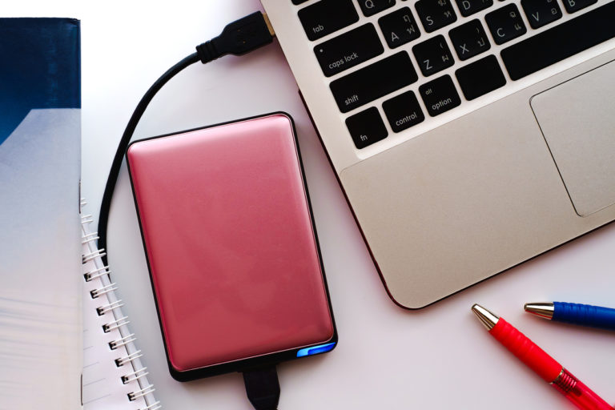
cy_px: 205
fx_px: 905
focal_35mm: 53
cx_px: 308
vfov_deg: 25.5
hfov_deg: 37.5
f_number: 8
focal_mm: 35
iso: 400
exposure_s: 1/20
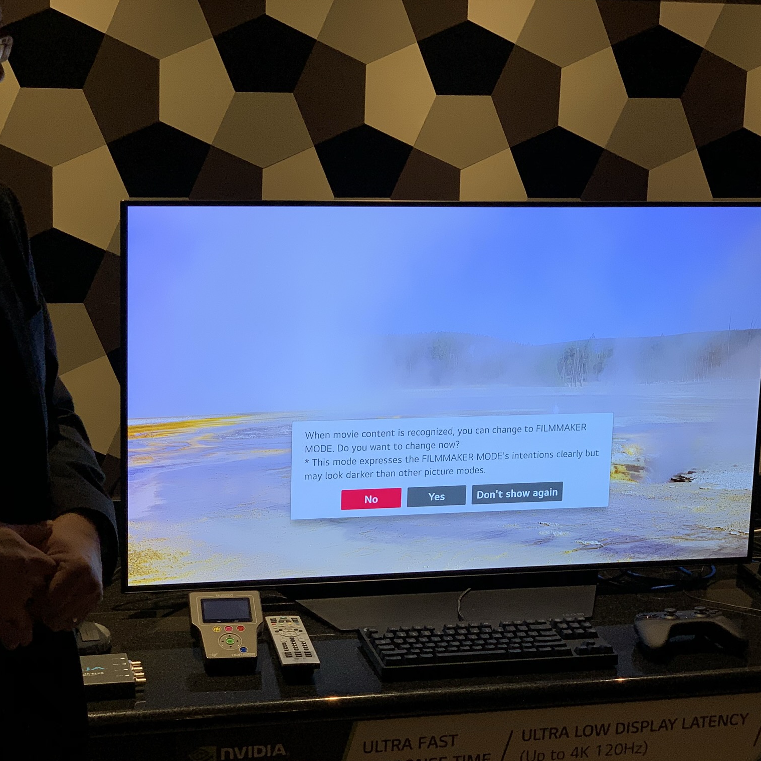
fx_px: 1542
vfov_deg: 27.7
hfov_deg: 27.7
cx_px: 314
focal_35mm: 62
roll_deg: -1.4
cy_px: 382
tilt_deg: -10.7
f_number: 2.4
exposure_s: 1/120
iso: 80
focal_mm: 6
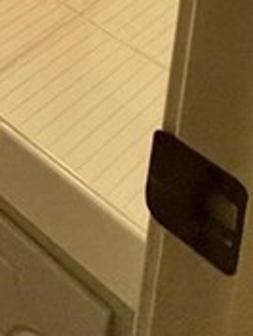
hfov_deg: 11.6
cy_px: -520
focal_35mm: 81
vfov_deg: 13.9
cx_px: -476
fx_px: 788
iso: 200
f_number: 2.2
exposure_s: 1/120
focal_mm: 2.22
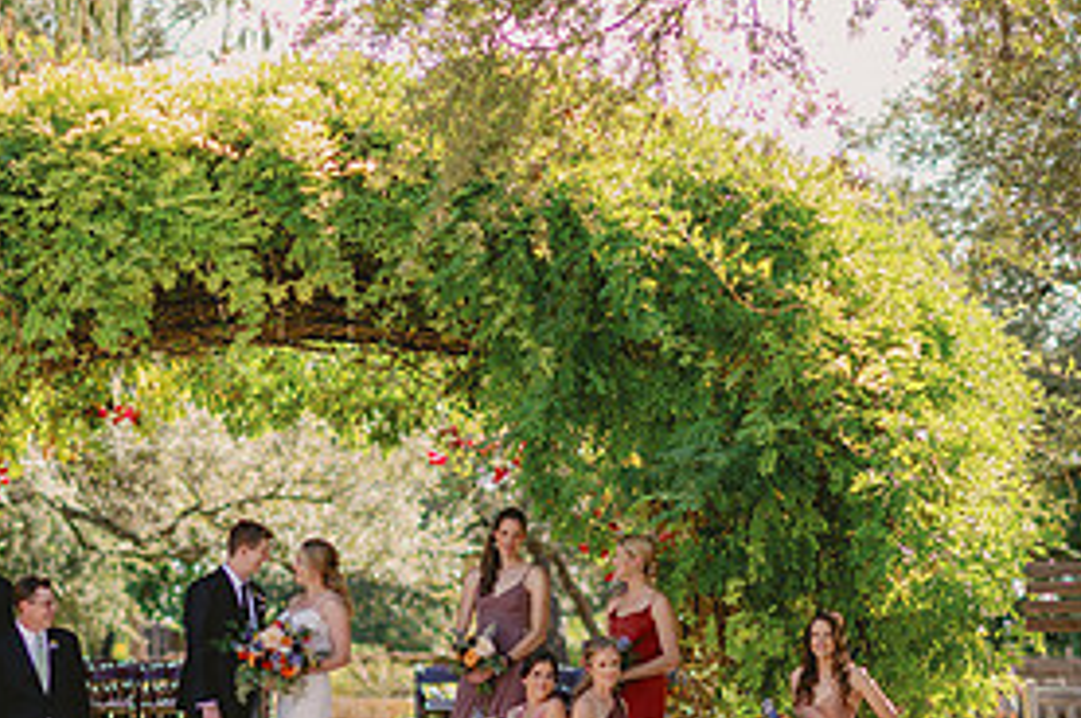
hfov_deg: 11.5
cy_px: 597
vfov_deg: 7.7
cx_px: 297
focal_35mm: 178
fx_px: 5339
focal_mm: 85
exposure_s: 1/1000
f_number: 1.8
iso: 50
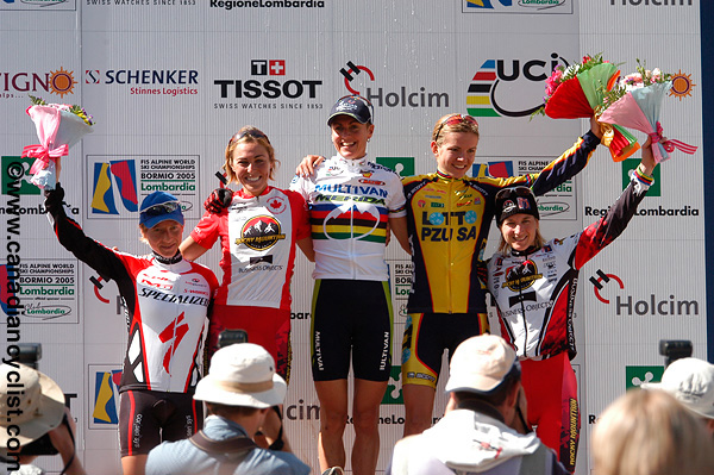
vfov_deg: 4.4
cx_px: 357
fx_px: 6242
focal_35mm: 315
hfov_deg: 6.5
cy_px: 238
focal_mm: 210
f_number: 6.3
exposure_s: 1/750
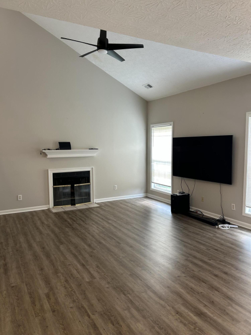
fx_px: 251
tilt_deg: -5.7
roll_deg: +0.2
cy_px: 168
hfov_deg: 53.0
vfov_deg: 67.3
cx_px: 126
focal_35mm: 26
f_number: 1.5
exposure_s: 1/60
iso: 64
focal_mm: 5.7
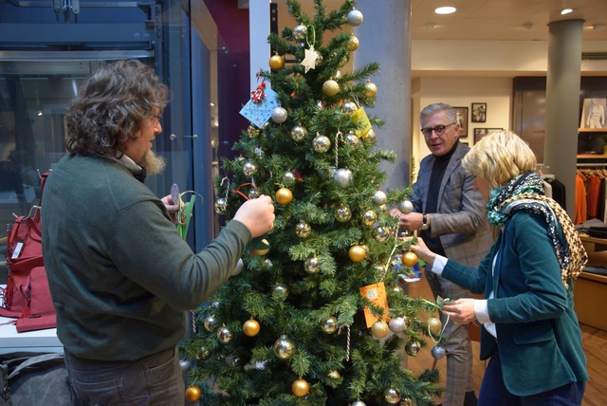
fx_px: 532
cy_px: 203
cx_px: 304
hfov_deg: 59.4
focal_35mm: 32
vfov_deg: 41.8
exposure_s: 1/60
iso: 500
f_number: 4
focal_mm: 21
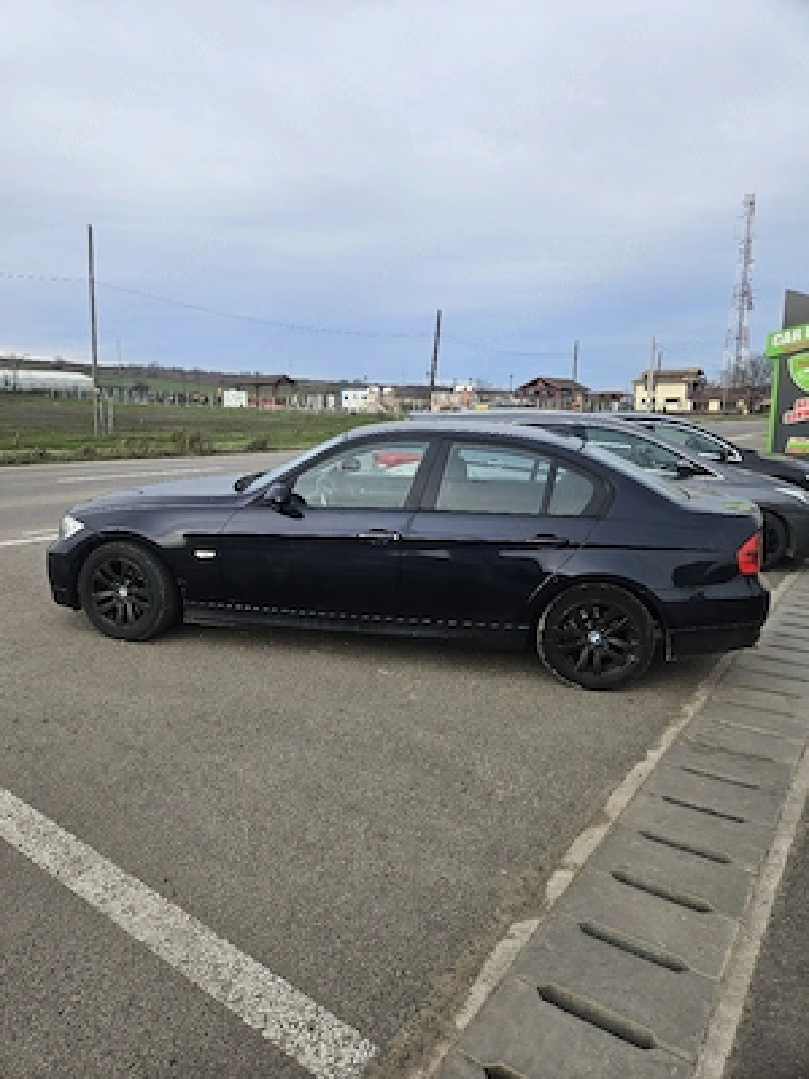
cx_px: 404
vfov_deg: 73.9
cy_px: 540
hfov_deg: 58.9
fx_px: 717
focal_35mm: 23
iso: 25
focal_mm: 5.4
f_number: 1.8
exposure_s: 1/833
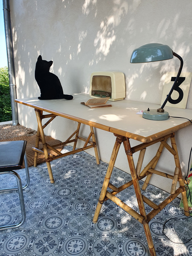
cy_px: 128
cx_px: 96
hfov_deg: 53.1
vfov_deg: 67.3
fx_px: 192
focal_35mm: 26
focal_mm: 4.32
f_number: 2.4
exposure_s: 1/208
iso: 50
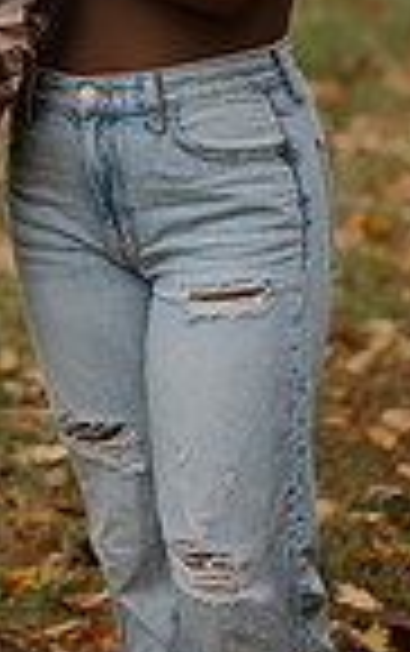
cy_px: -67
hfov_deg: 8.3
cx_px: -56
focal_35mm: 158
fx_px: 2816
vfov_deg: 13.0
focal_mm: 50
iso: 320
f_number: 1.8
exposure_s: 1/320
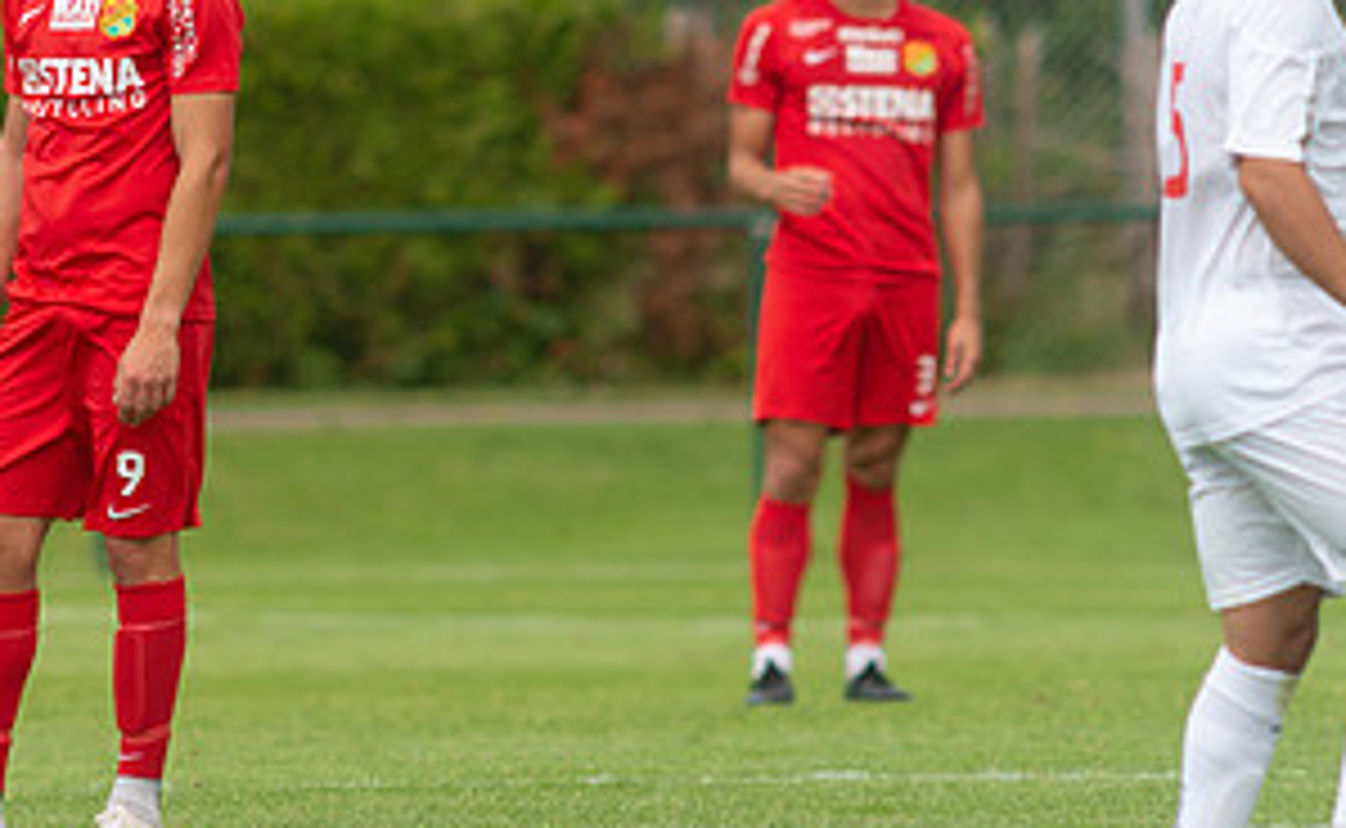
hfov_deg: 1.9
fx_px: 40470
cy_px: 228
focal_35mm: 1108
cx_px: 74
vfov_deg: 1.2
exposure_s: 1/1250
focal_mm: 420
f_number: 4
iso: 250
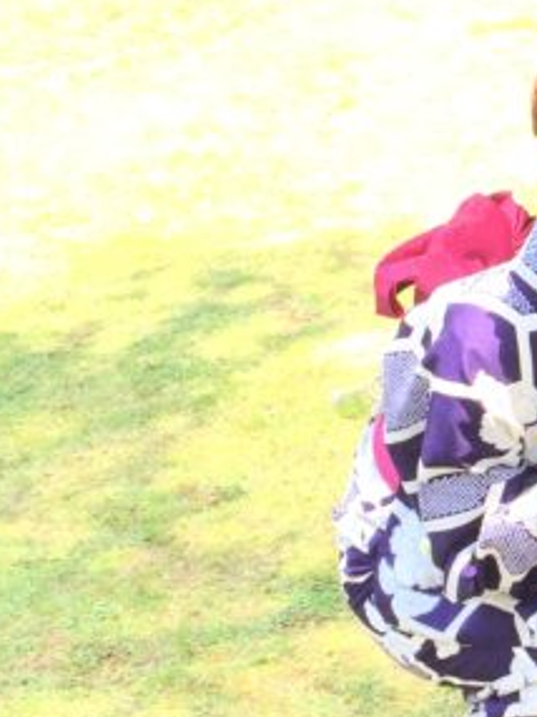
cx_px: 933
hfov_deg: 13.0
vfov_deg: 18.9
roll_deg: -0.4
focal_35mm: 104
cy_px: 253
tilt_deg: -17.0
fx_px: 2154
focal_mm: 4.15
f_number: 2.2
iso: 32
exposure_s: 1/186
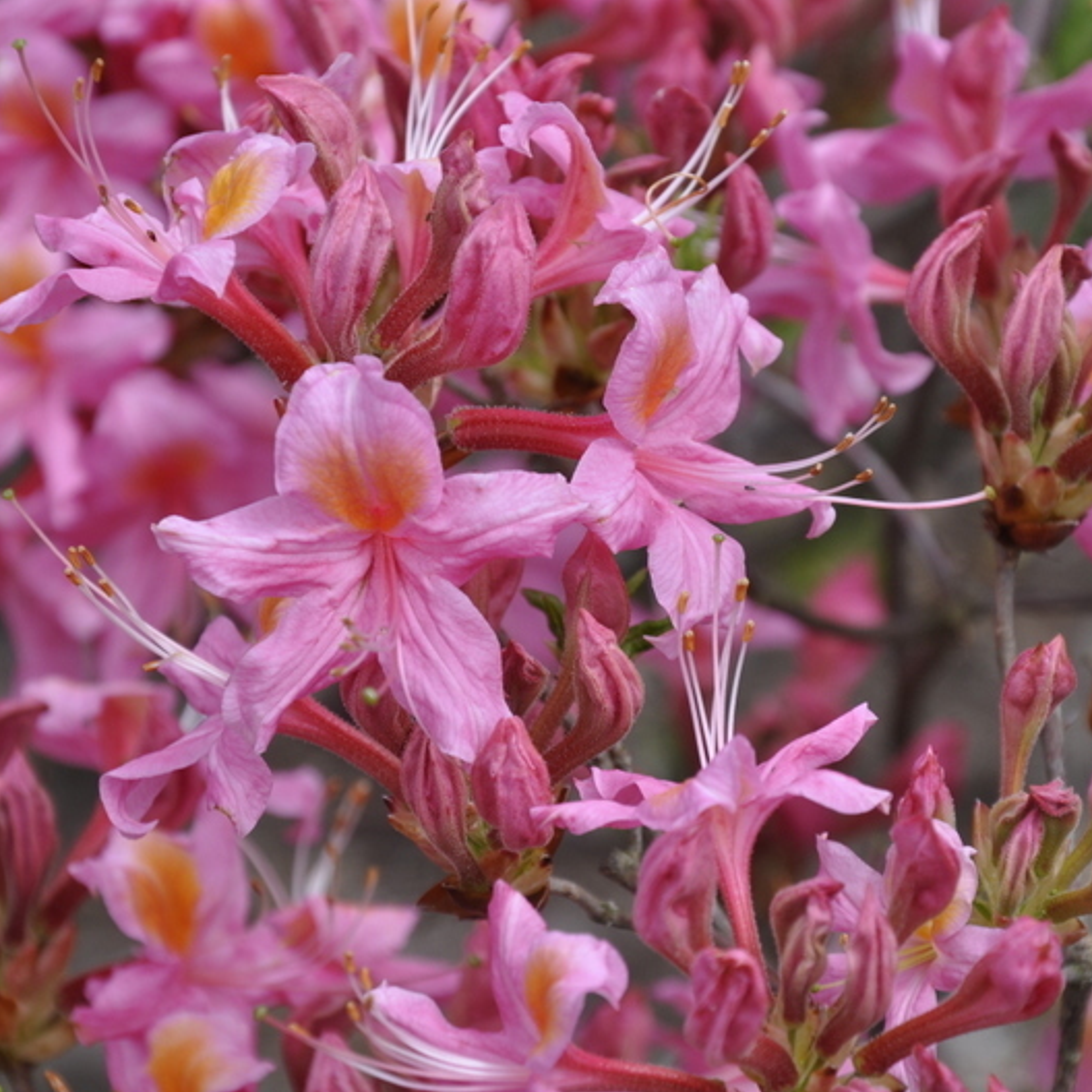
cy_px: 548
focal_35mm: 203
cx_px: 625
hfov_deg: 8.6
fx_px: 7232
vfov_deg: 8.6
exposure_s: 1/250
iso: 200
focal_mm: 105
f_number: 8
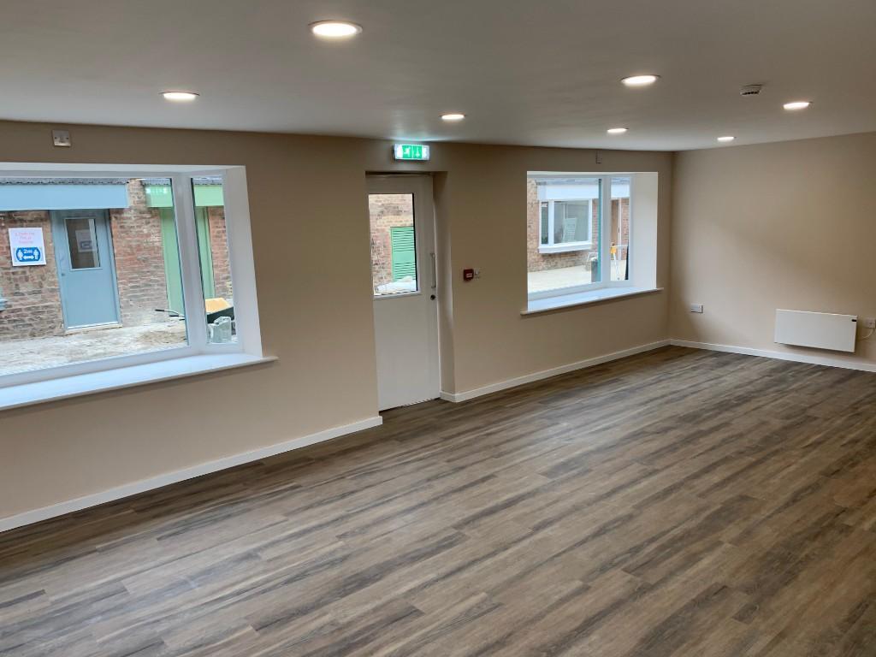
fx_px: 658
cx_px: 438
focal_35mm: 26
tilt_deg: -10.3
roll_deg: +1.1
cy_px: 328
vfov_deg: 53.1
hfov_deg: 67.3
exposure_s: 1/100
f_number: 1.8
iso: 50
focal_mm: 4.25
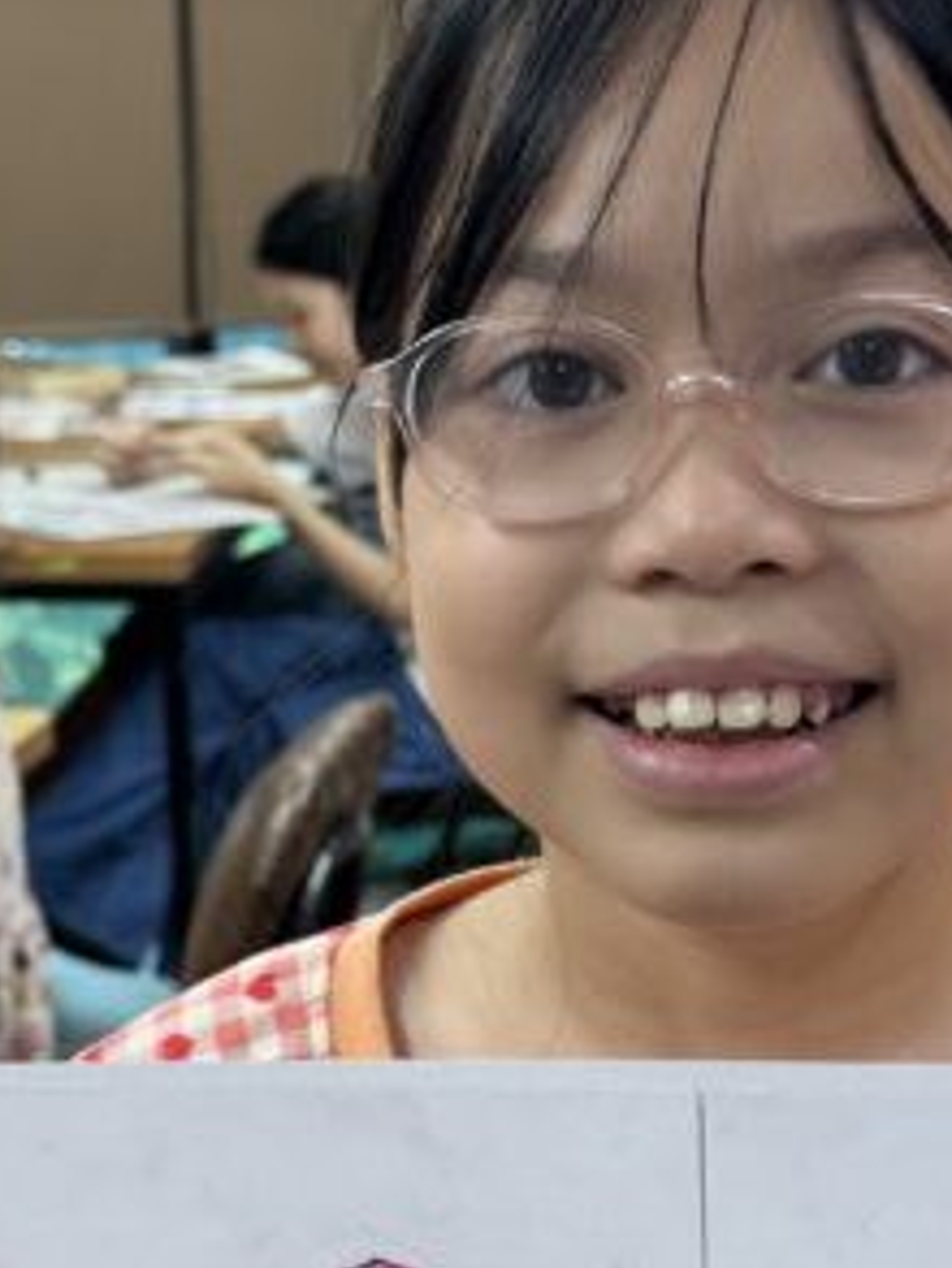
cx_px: 545
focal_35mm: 82
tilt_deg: -14.8
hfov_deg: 18.0
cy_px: 805
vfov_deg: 23.8
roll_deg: -0.7
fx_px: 3005
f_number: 1.78
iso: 100
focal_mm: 6.76
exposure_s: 1/100
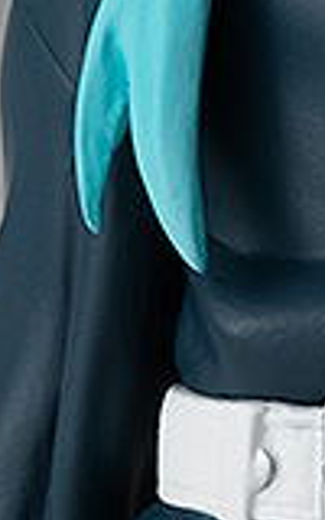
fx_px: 4889
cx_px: 556
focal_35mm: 345
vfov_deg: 6.1
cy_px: -20
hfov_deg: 3.8
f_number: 16
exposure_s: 1/20
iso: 160
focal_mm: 60
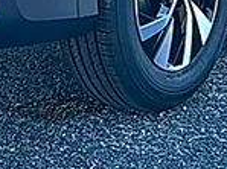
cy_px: -194
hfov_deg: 11.0
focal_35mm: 179
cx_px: 52
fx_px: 1171
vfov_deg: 7.8
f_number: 1.78
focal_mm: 6.86
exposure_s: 1/2481
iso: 100
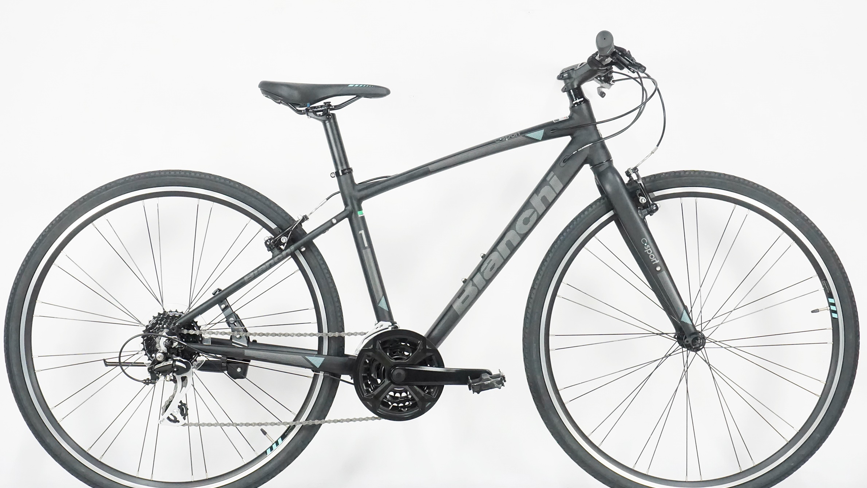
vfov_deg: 21.1
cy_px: 223
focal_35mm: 57
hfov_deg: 36.6
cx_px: 431
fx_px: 1310
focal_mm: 36
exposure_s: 1/50
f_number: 10
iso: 4000
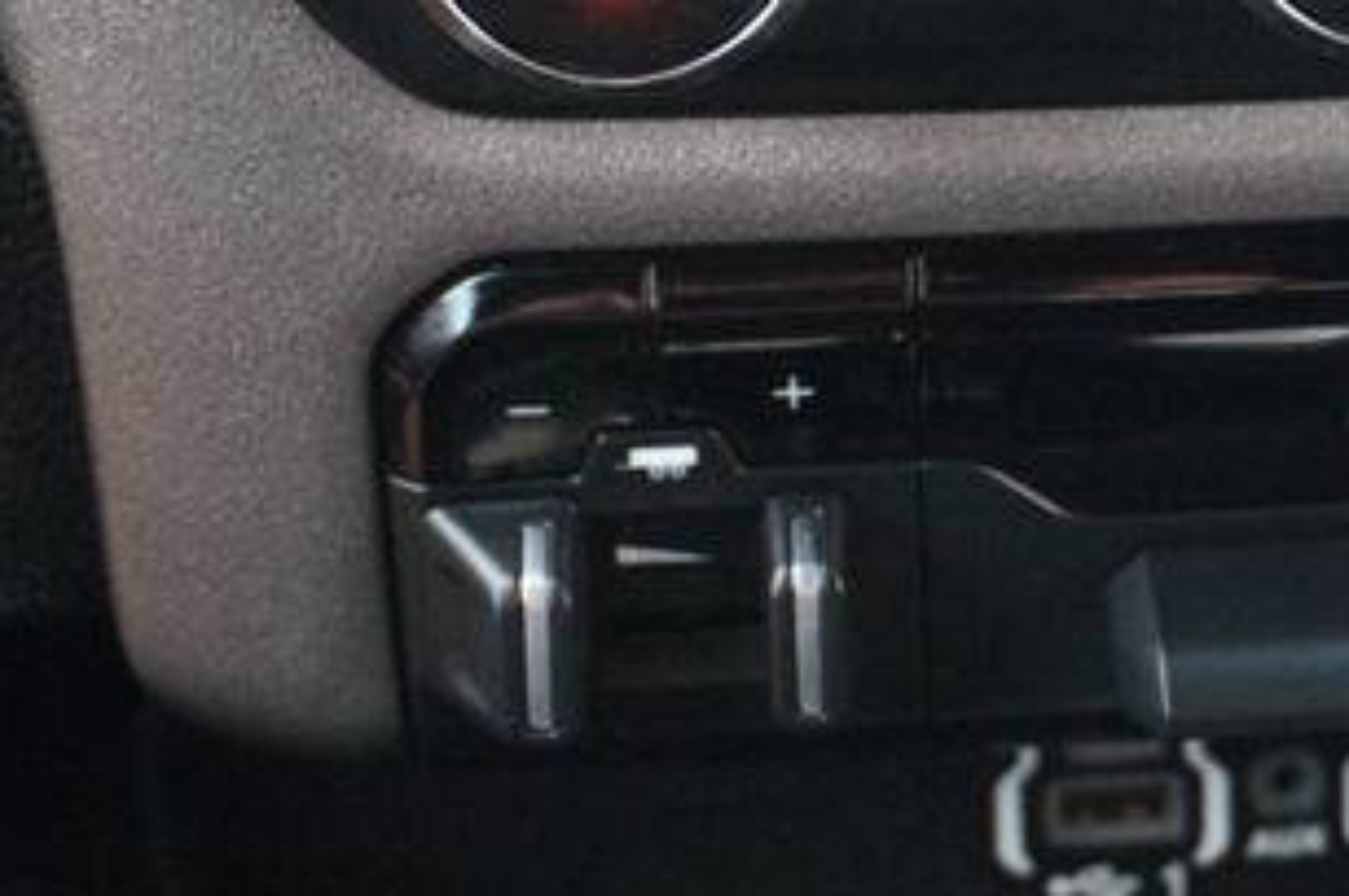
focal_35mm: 100
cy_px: 163
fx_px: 3743
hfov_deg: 20.0
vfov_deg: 13.6
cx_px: 1248
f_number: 5
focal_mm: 32
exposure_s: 1/60
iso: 2500
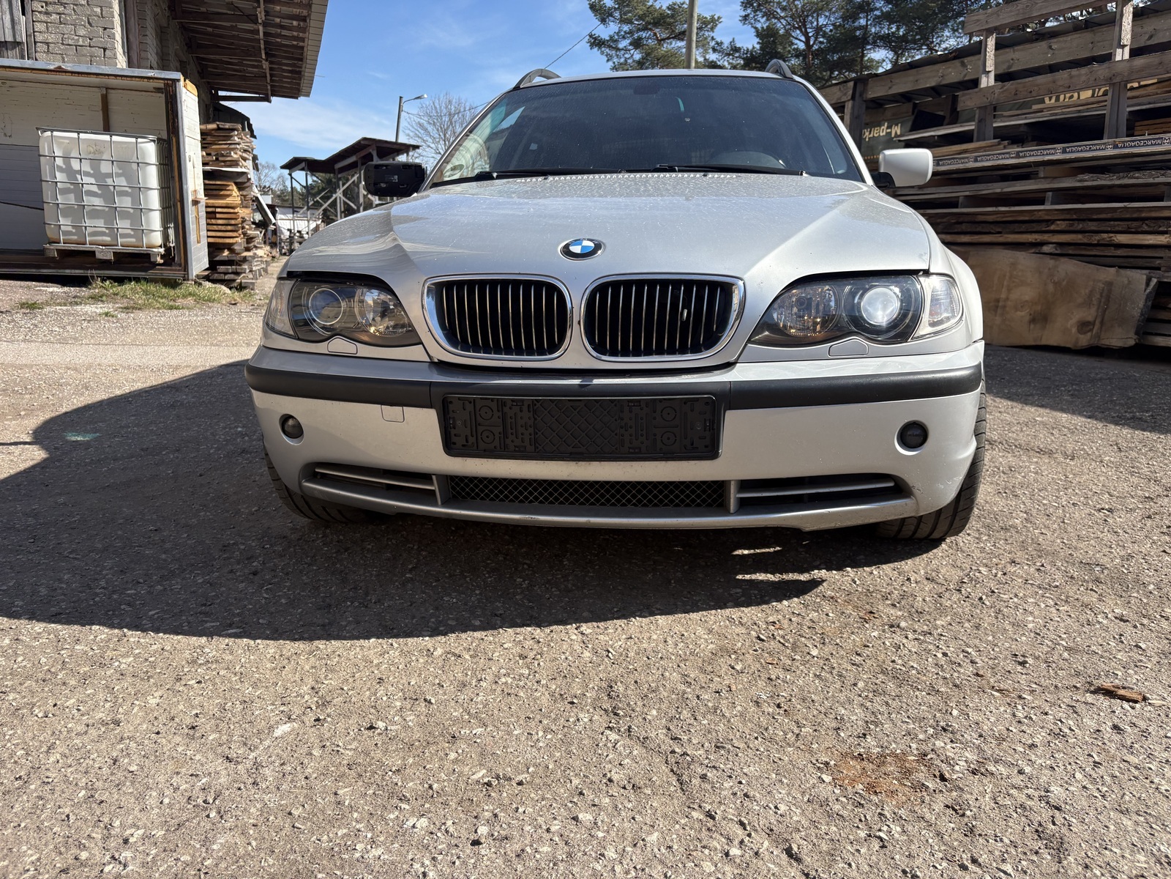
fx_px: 880
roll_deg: -0.7
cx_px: 586
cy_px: 440
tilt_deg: -12.5
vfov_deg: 53.1
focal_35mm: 26
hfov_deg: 67.3
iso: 50
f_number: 1.6
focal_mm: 5.96
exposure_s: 1/1901
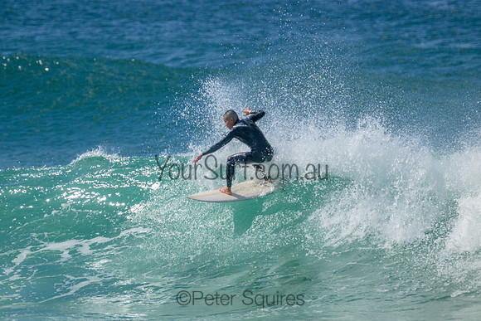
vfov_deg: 1.7
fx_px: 10691
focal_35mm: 800
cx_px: 240
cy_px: 160
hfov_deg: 2.6
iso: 1400
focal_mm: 800
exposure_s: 1/1600
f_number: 11
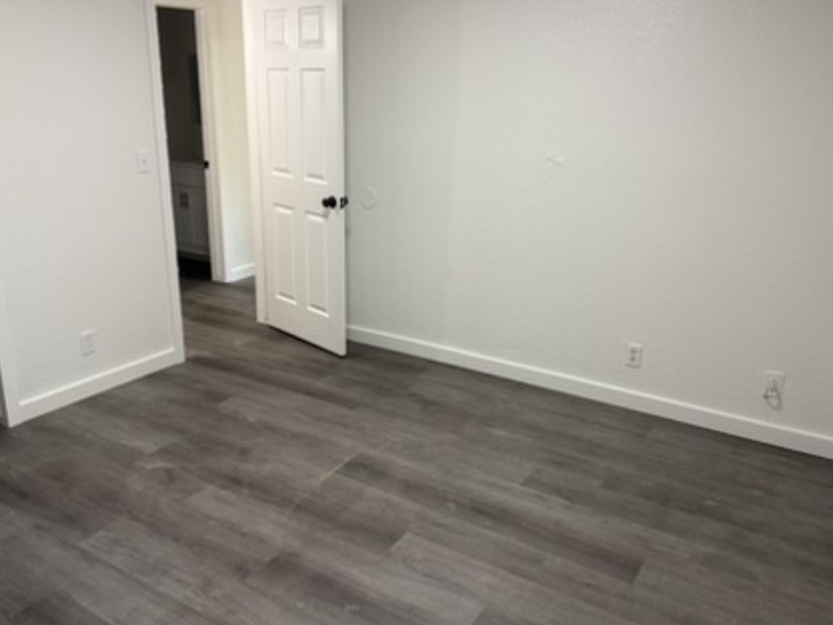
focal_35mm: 30
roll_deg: +0.5
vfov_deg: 46.8
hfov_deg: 59.9
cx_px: 378
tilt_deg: -16.0
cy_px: 290
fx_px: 722
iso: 125
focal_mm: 5.96
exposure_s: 1/60
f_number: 1.6
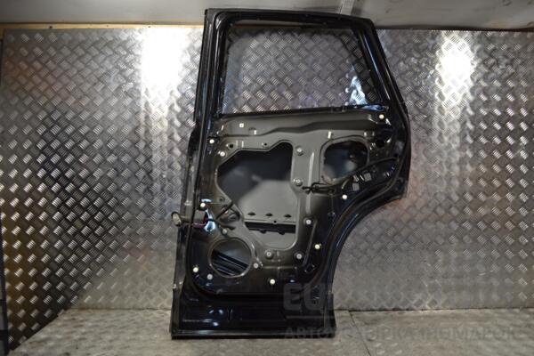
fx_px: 400
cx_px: 267
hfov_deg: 67.4
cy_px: 178
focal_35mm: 27
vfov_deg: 47.9
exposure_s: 1/60
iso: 100
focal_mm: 18
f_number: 4
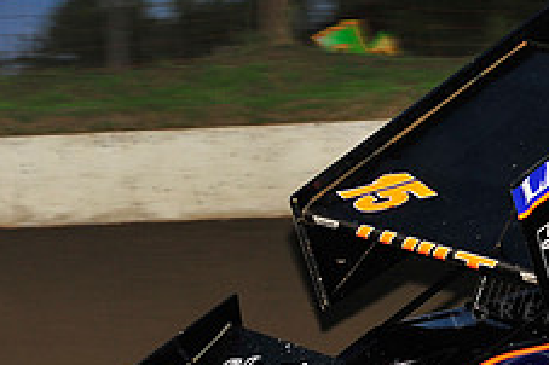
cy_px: 225
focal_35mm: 255
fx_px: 3886
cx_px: 505
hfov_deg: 8.1
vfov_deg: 5.4
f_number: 6.3
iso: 640
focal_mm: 100
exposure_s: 1/320
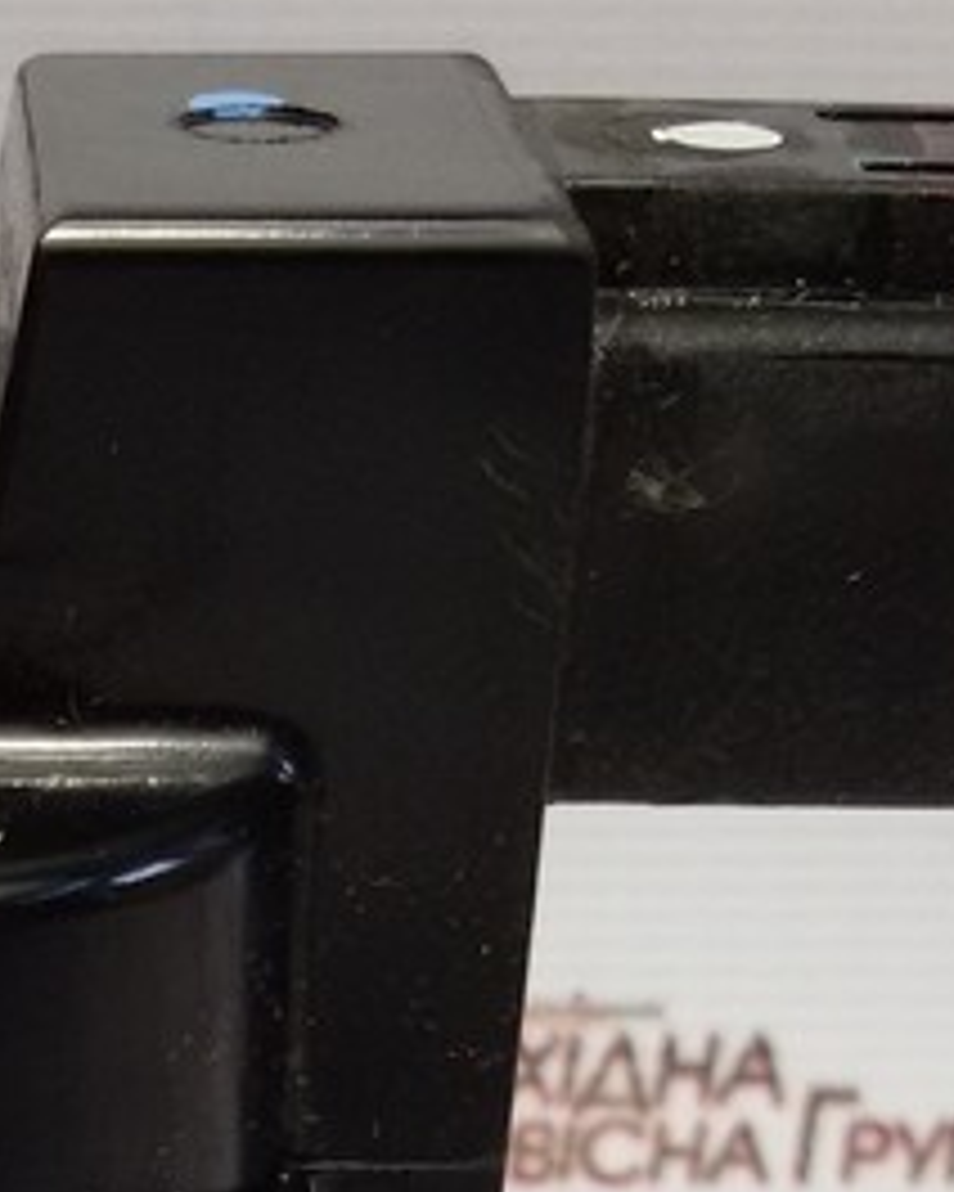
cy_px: 1457
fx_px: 4023
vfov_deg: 16.1
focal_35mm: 114
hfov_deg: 13.2
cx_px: -148
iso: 50
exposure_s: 1/100
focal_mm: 2.93
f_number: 2.4
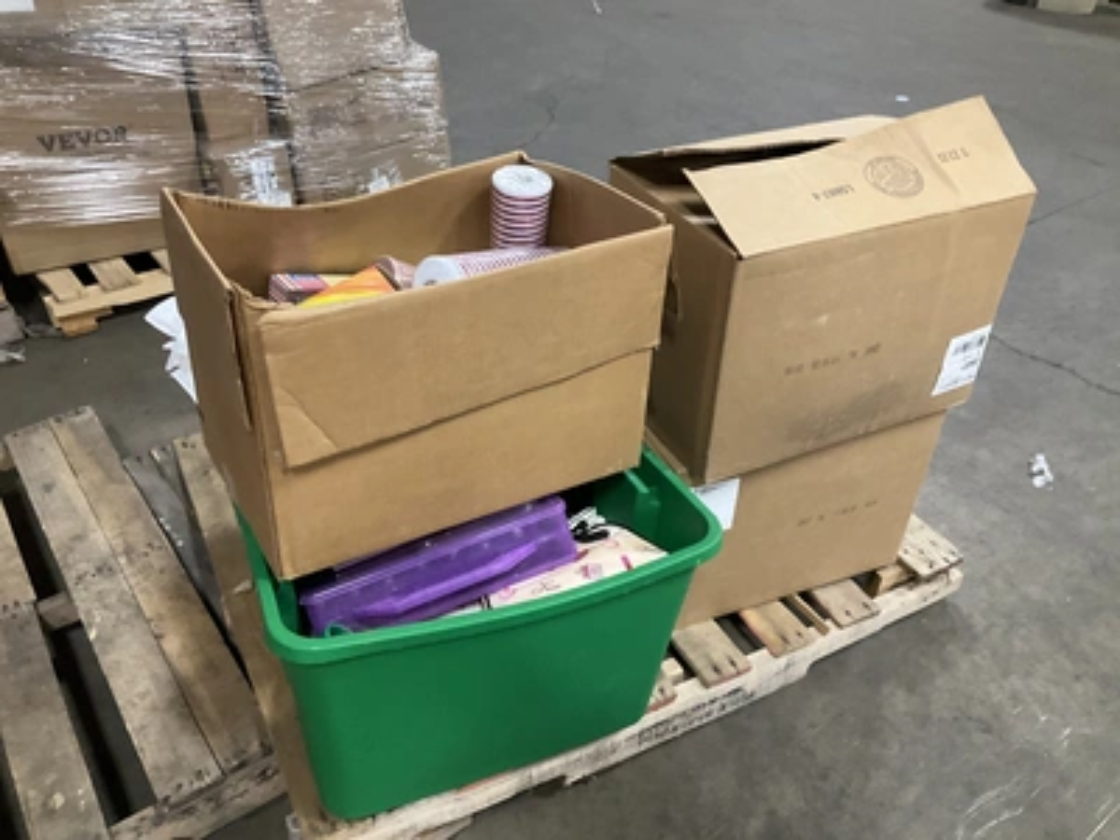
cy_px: 420
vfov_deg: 48.2
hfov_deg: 61.7
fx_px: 938
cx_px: 560
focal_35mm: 29
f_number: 1.8
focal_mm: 3
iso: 250
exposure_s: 1/40
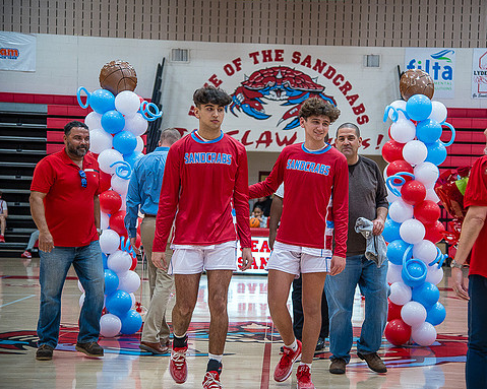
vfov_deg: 20.4
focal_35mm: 75
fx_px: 1081
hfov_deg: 25.4
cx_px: 278
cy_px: 194
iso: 2000
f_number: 4
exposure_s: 1/320
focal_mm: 66
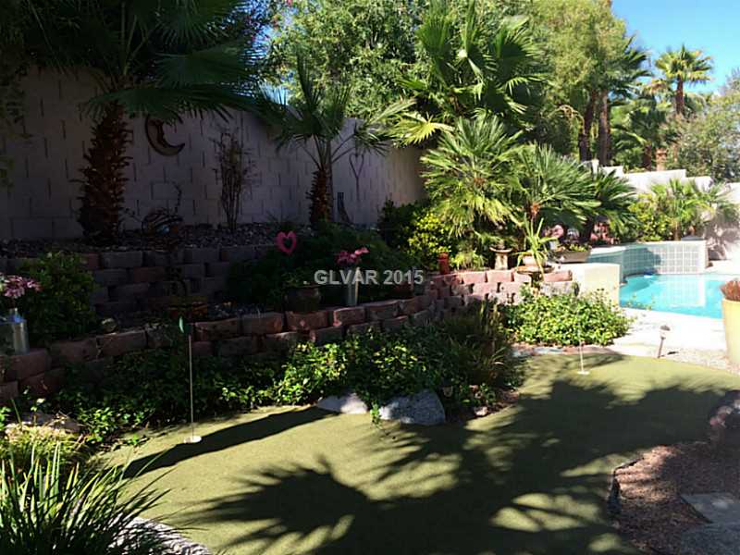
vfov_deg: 48.2
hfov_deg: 61.7
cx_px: 370
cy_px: 278
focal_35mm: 29
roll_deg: +3.0
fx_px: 620
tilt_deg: -7.1
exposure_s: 1/820
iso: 32
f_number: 2.2
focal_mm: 4.15
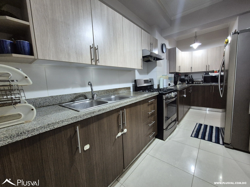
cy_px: 94
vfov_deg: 89.9
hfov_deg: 106.2
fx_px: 94
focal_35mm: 13
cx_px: 125
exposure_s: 1/60
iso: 800
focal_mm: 2.2
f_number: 2.2
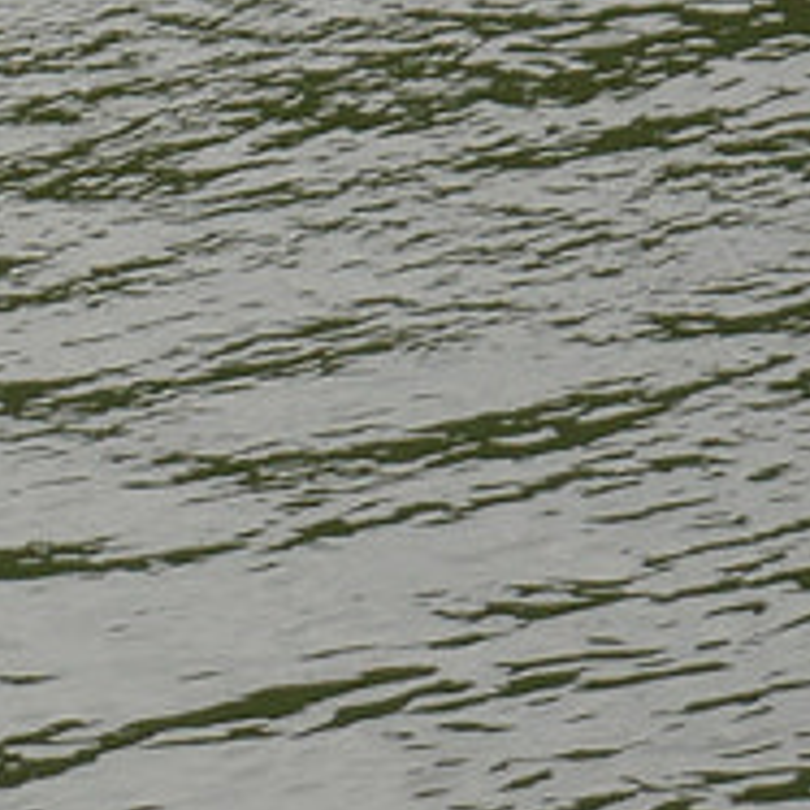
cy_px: -9
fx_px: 20041
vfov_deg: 2.3
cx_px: -1845
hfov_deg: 2.3
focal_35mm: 757
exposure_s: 1/400
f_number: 6.3
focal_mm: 50
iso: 200
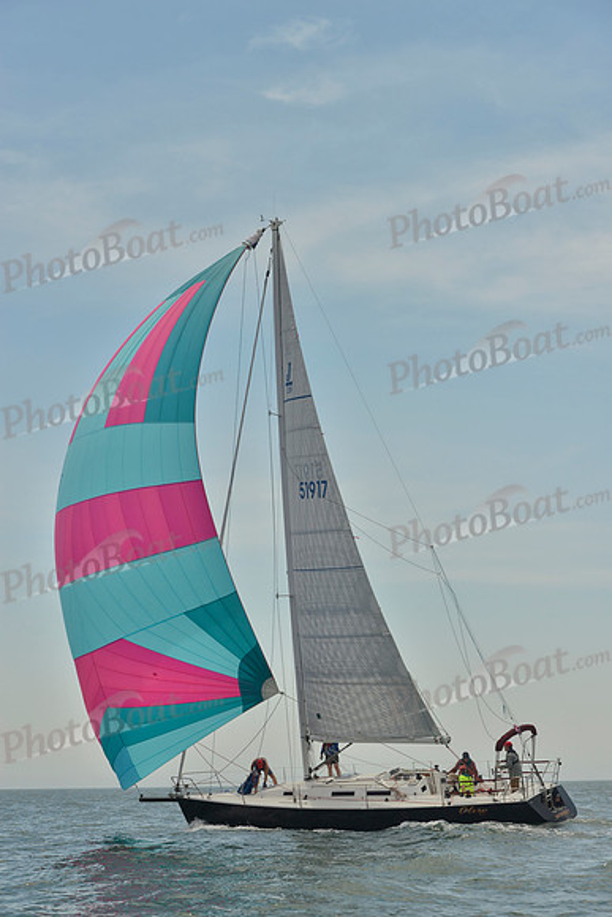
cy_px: 458
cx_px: 306
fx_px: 1784
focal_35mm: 70
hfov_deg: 19.5
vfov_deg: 28.8
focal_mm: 70
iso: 280
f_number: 9
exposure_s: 1/1250
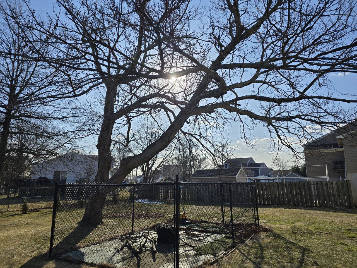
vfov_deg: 58.9
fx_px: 237
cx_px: 178
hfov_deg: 73.9
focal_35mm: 23
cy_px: 134
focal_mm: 6.3
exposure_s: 1/1391
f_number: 1.7
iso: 12
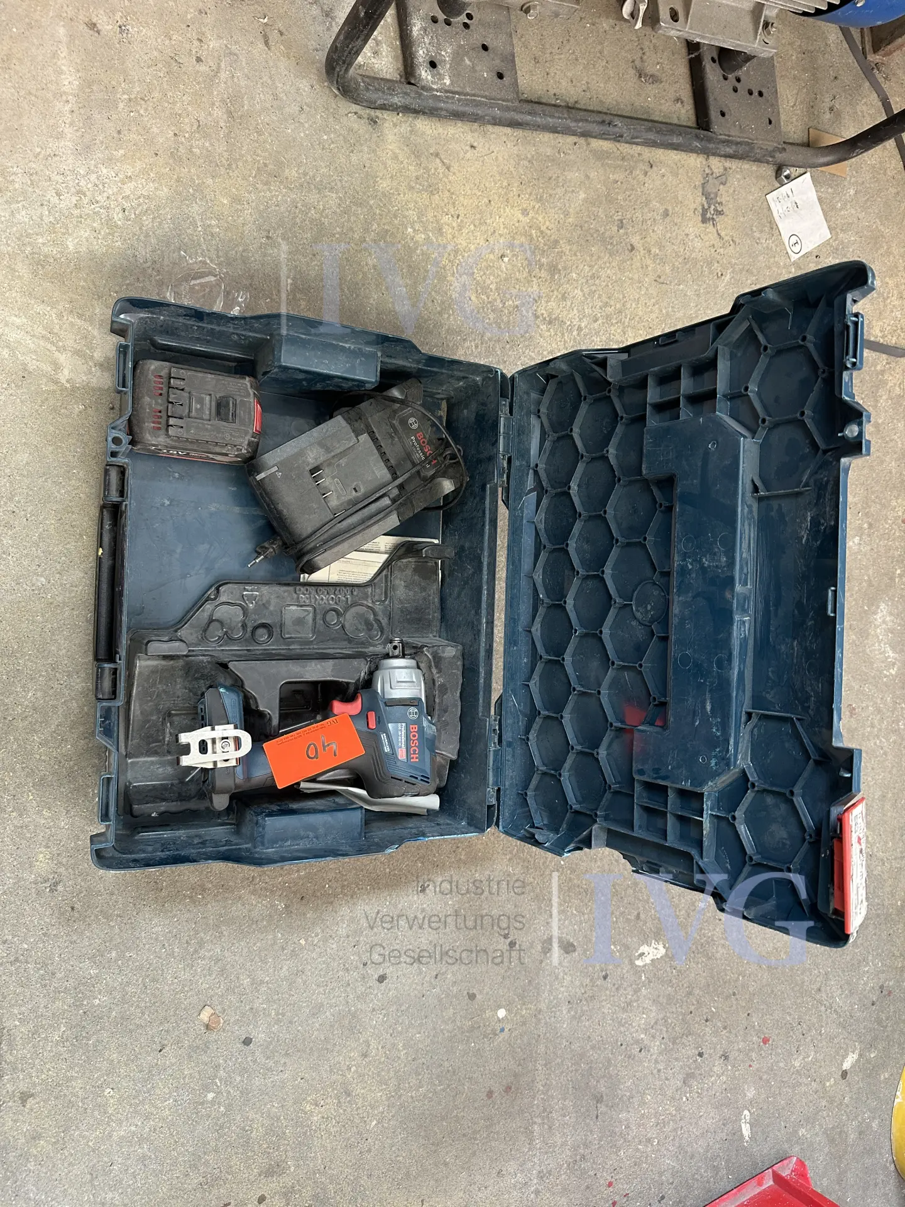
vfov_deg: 71.6
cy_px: 604
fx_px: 837
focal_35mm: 24
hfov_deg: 56.8
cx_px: 452
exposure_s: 1/50
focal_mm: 6.86
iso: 250
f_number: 1.78
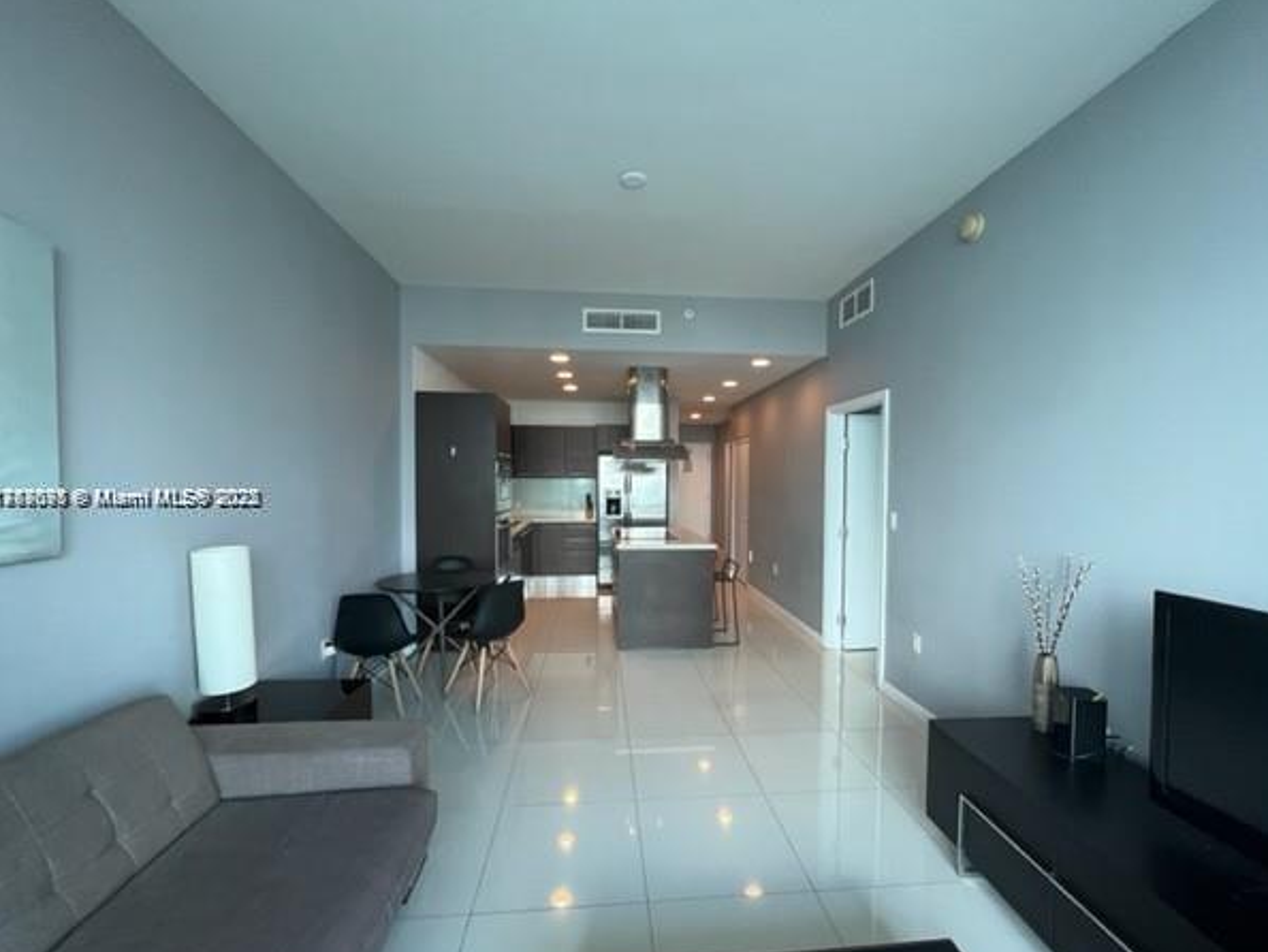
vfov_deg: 85.7
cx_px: 647
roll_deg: +0.0
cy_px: 499
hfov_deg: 102.0
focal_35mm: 14
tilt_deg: -2.4
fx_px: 513
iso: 200
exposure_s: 1/120
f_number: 1.8
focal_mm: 1.57
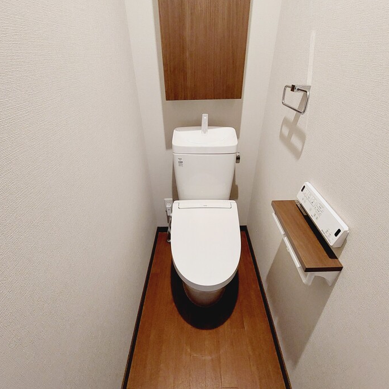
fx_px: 203
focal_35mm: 16
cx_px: 205
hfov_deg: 87.4
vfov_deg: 87.4
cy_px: 191
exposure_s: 1/30
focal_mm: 1.74
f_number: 2.2
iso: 320
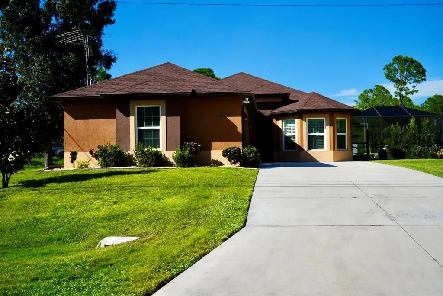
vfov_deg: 33.4
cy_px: 148
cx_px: 222
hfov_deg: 48.4
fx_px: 492
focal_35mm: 40
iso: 100
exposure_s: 1/800
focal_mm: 40
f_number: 5
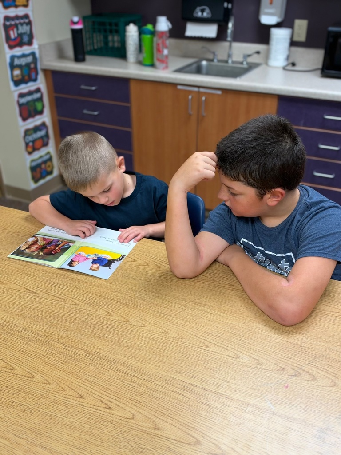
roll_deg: +0.0
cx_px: 170
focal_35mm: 32
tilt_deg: -31.0
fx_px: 420
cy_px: 228
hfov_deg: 44.2
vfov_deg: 56.8
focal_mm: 6.93
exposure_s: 1/120
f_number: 1.8
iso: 250
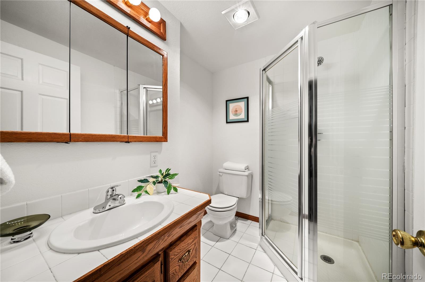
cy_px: 141
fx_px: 142
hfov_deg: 112.7
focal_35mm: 12
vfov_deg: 89.9
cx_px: 212
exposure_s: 1/8
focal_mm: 12
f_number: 11
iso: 400
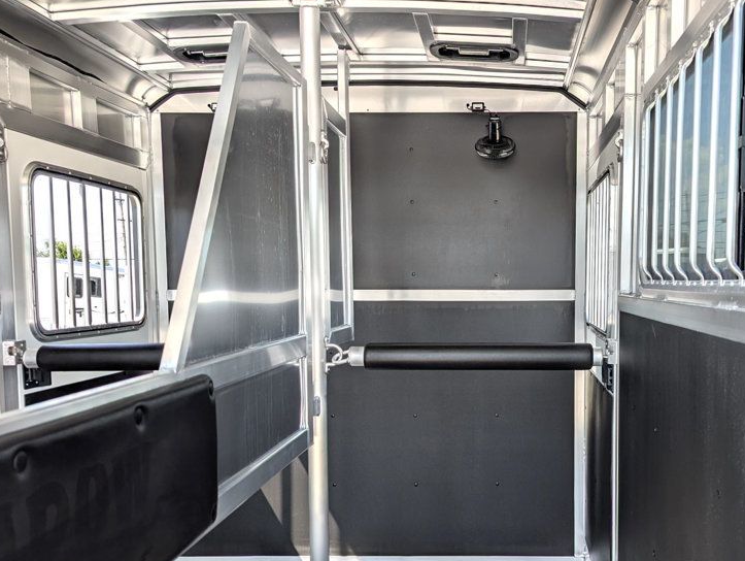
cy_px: 340
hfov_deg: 52.7
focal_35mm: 34
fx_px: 733
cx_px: 504
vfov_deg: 41.7
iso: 17
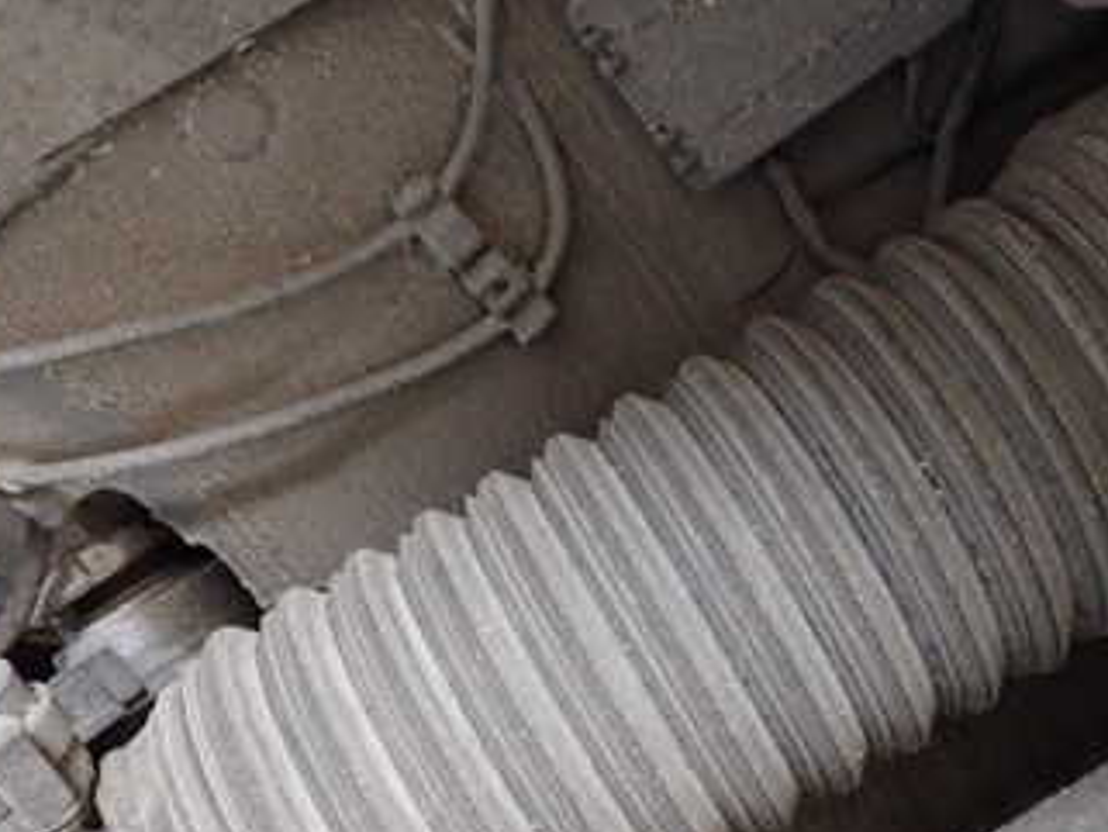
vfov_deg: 25.9
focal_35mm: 56
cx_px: 711
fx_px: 1793
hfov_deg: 34.1
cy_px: 580
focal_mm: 5.4
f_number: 2.3
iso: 800
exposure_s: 1/30
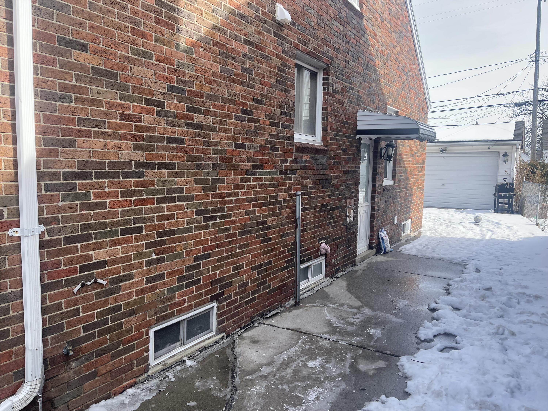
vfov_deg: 54.9
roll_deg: -1.0
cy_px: 206
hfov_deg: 69.4
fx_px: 396
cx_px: 274
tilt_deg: -7.8
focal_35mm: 25
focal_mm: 5.1
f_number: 1.6
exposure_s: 1/938
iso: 32
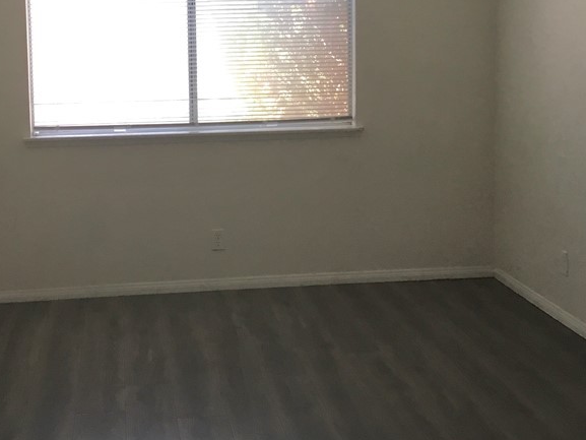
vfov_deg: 26.2
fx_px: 931
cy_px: 108
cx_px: 220
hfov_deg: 34.7
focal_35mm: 55
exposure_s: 1/30
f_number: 2.4
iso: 50
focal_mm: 3.3
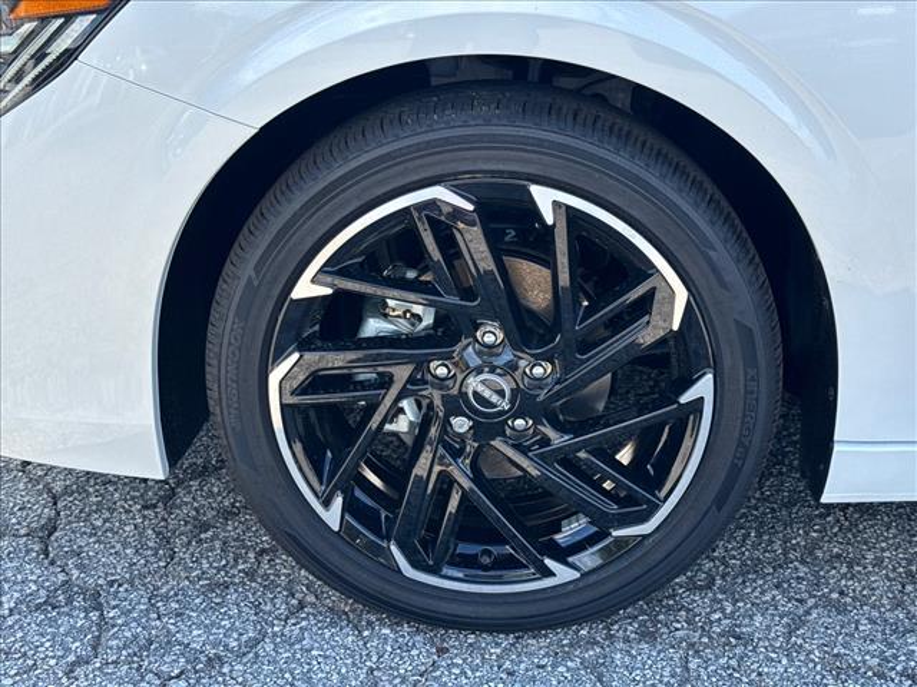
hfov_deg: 39.7
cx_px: 458
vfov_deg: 30.3
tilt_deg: -23.5
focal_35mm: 48
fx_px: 1272
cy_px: 344
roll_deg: -2.2
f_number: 1.78
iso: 64
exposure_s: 1/822
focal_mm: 6.76
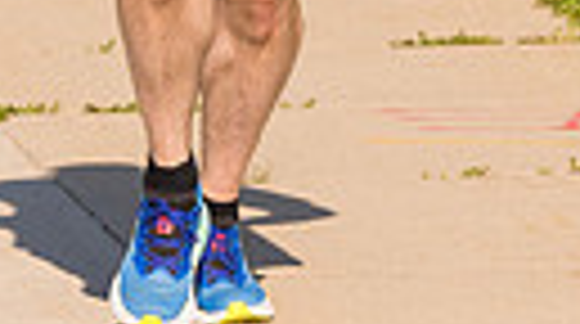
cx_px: 355
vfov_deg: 2.1
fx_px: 8704
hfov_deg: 3.8
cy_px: -497
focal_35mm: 567
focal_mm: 120
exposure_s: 1/2000
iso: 400
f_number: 5.6
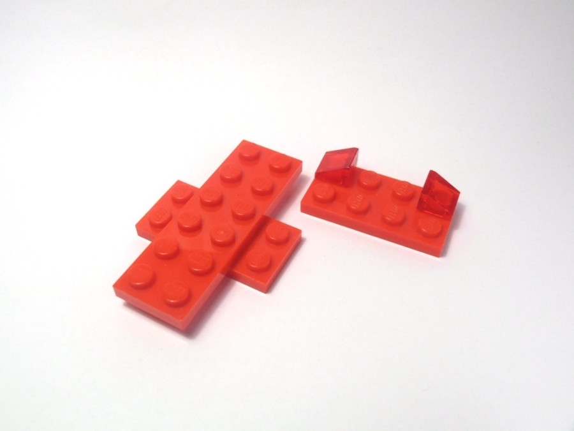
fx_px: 614
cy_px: 216
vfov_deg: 38.7
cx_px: 287
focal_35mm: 37
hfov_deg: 50.1
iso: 80
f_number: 3.9
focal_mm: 6.61
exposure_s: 1/125
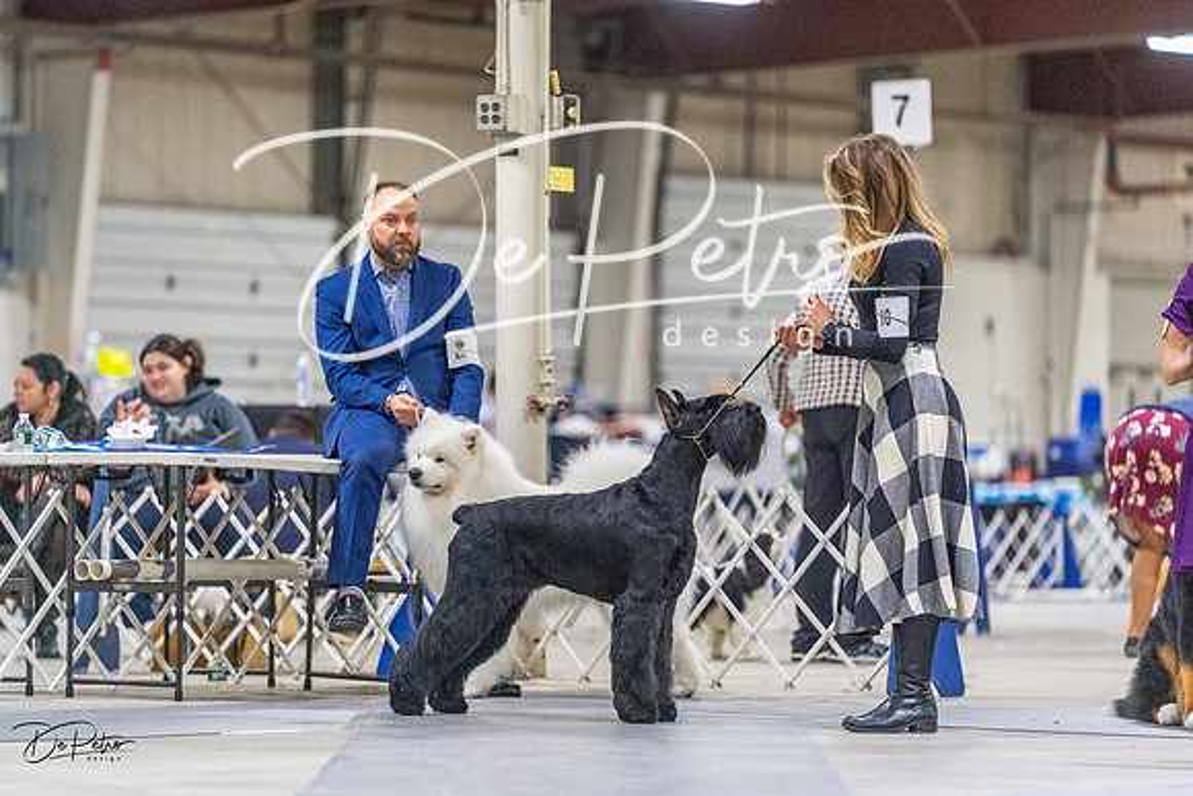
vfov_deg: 7.0
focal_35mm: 197
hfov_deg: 10.4
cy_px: 398
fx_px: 6530
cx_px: 596
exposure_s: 1/320
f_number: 3.2
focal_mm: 197
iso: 6400
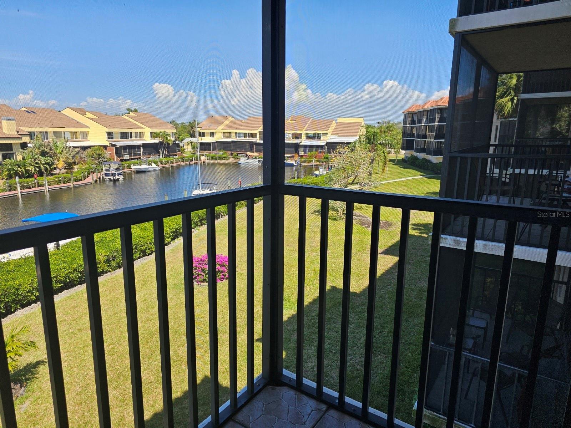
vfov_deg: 58.9
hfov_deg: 73.9
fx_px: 379
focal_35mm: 23
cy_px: 214
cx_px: 286
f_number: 1.7
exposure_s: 1/333
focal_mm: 6.3
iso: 10
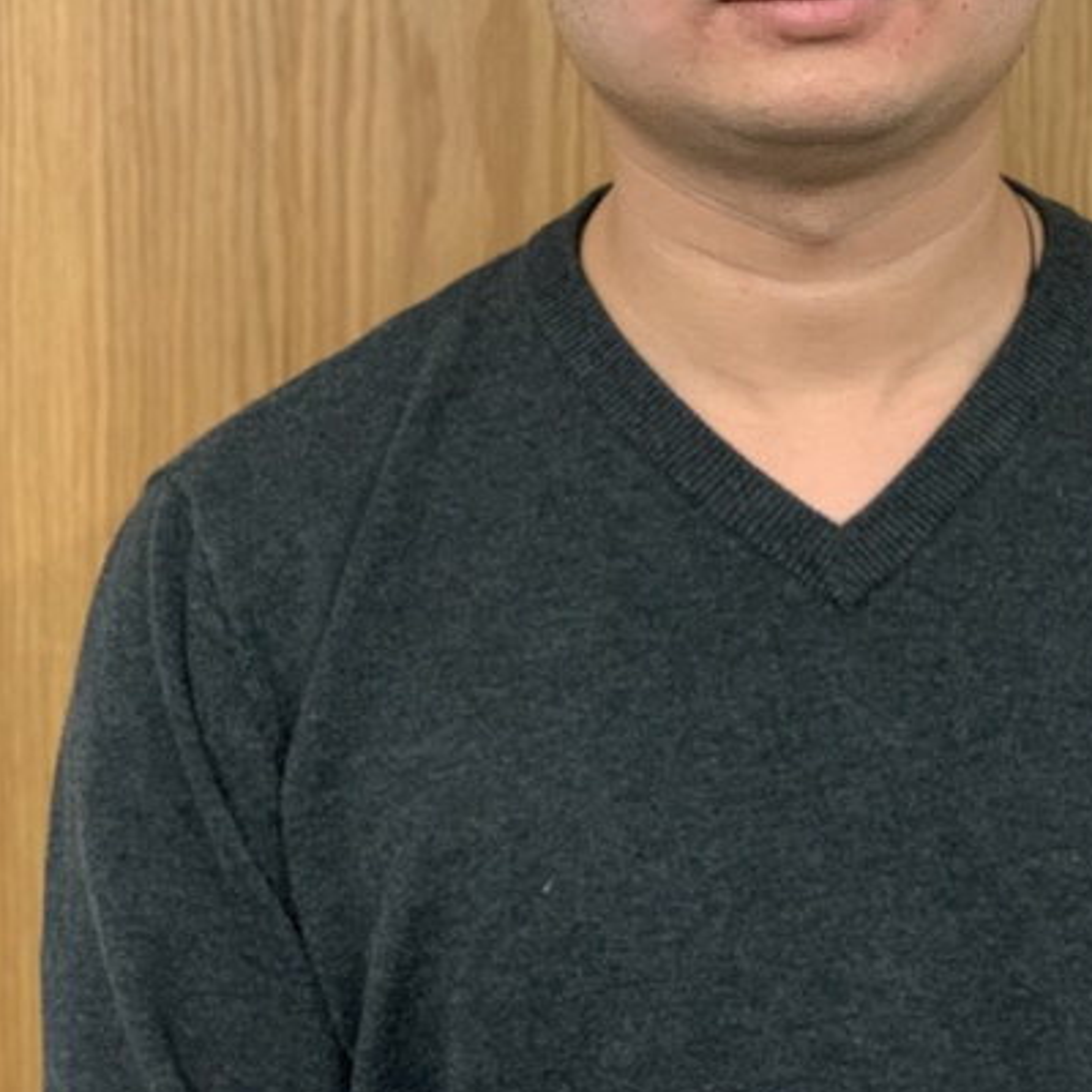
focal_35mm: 92
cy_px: 82
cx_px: 770
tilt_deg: -2.1
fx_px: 3284
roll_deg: +0.0
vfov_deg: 18.5
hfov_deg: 18.8
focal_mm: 6
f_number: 2.4
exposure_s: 1/50
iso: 320
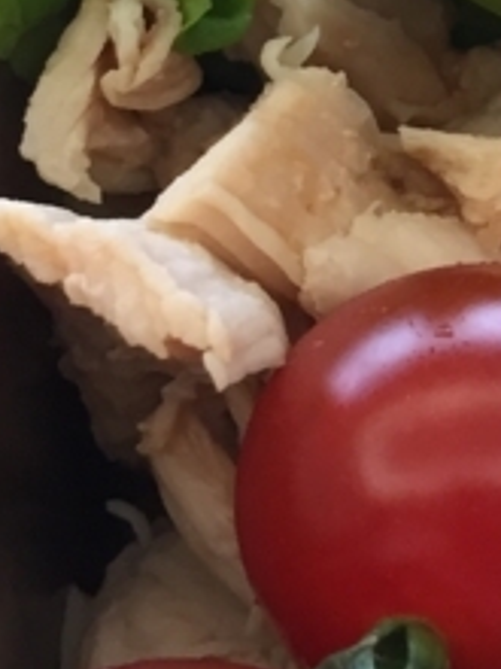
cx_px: 881
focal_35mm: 135
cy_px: 137
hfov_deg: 10.4
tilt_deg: -61.3
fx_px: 2605
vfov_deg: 14.5
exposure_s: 1/30
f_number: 2.2
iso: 64
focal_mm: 4.15
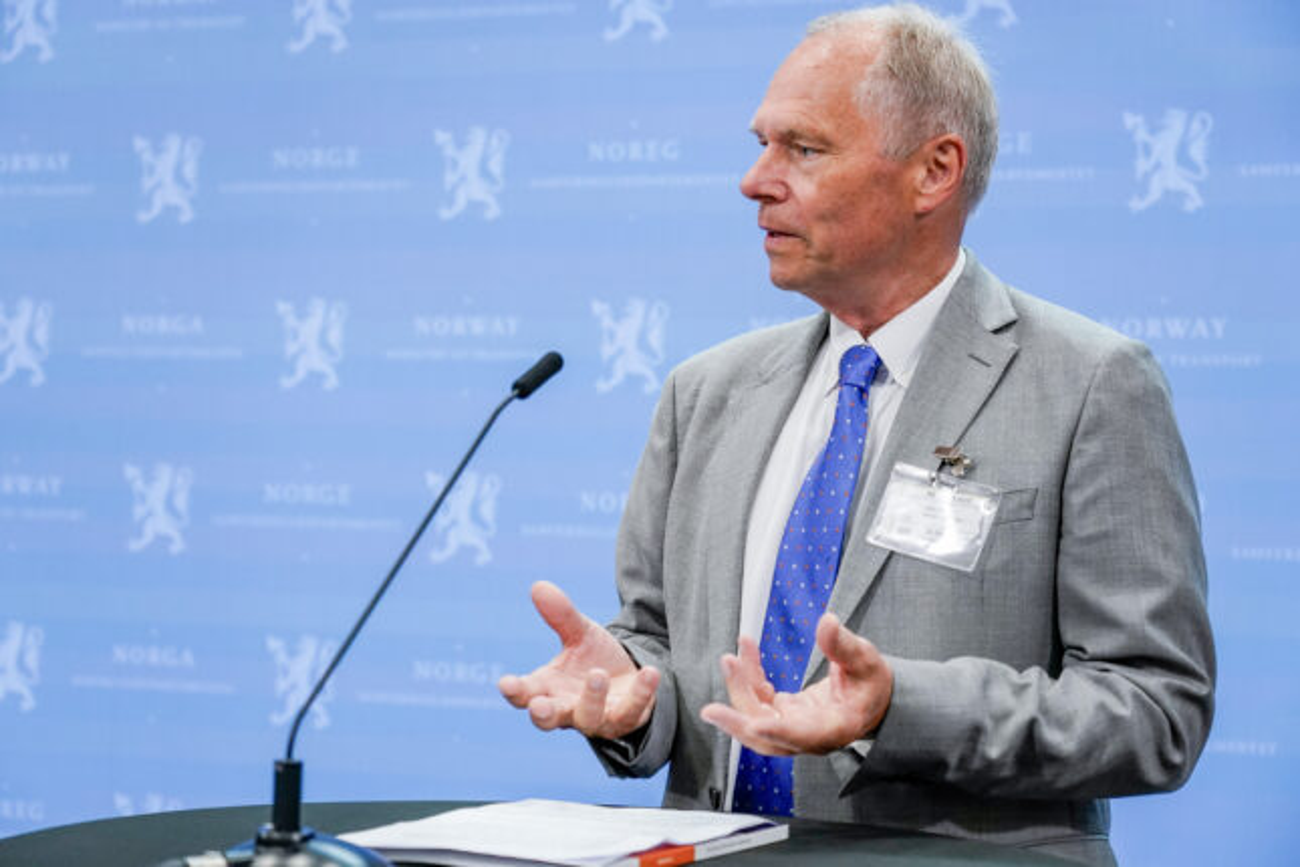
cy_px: 434
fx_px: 2455
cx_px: 650
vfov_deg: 20.0
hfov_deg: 29.7
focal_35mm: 68
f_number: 4.5
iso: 2500
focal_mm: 68
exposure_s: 1/250
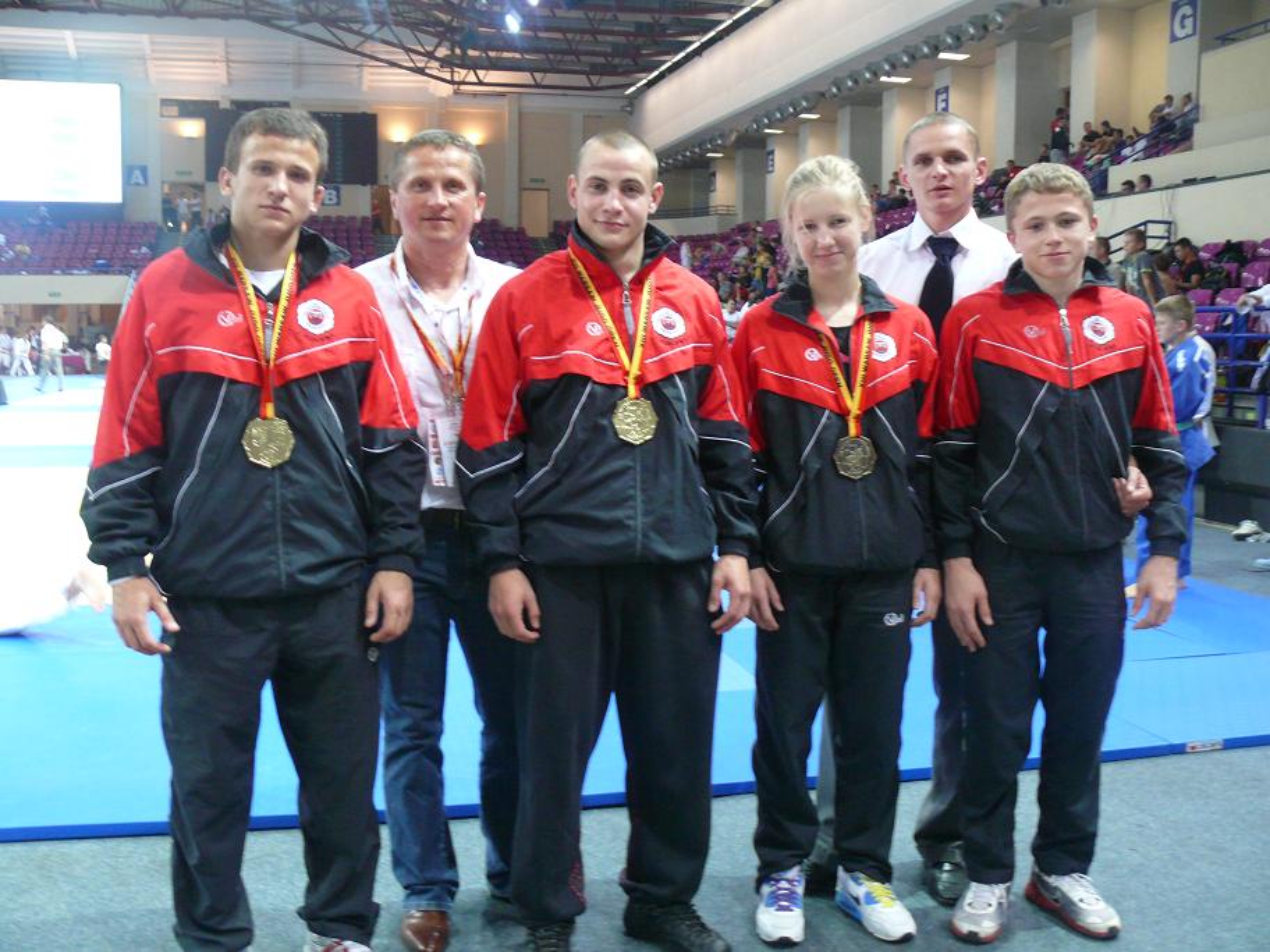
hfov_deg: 52.6
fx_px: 1284
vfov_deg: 40.7
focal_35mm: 35
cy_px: 476
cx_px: 635
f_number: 2.8
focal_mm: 7.5
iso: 250
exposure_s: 1/30
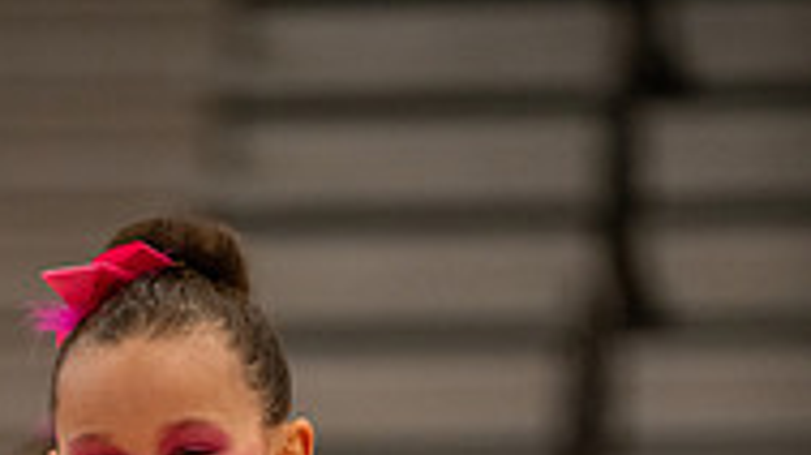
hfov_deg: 4.3
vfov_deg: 2.4
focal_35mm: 498
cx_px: 176
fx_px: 10702
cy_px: 953
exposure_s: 1/640
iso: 3200
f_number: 2.8
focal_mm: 200
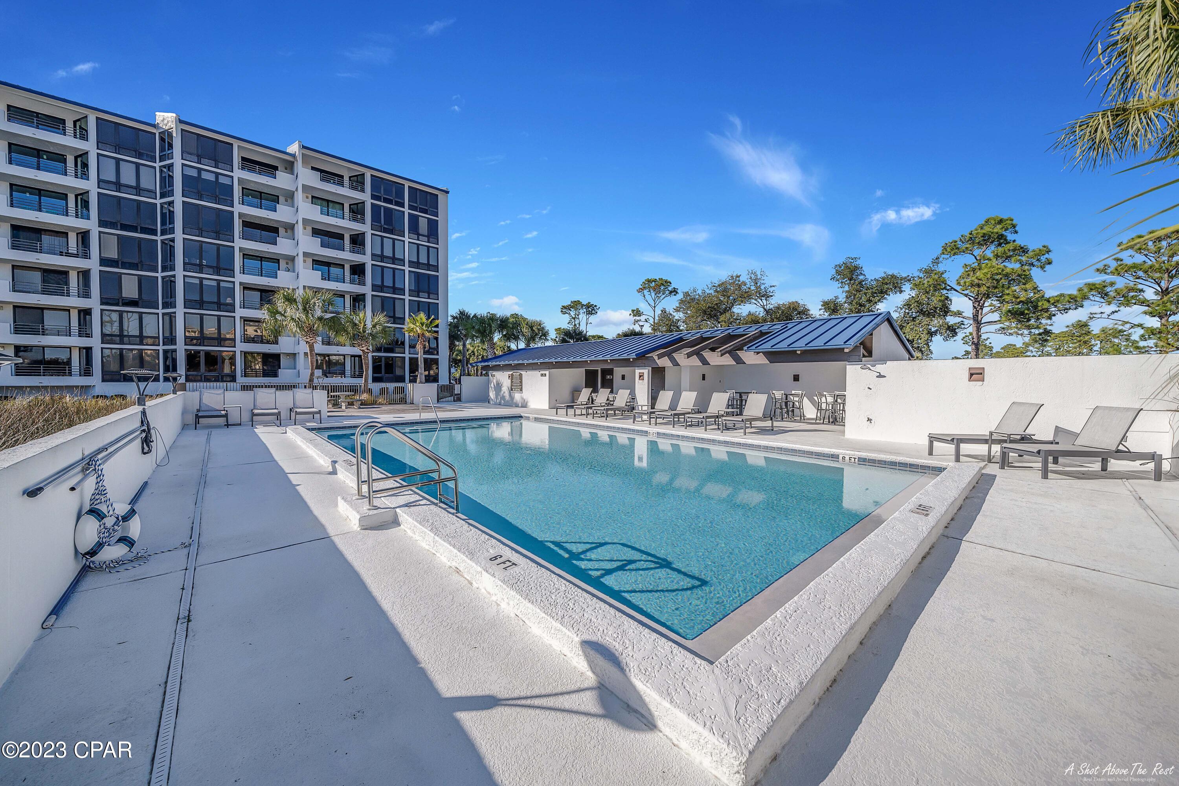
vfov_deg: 90.0
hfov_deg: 112.6
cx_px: 590
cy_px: 393
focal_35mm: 12
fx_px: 393
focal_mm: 12
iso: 100
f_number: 5.6
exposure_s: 1/1600
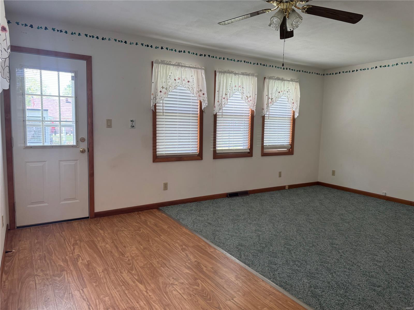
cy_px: 155
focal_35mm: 24
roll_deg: -1.1
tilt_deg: -6.3
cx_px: 207
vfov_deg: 56.8
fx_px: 287
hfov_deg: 71.6
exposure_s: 1/120
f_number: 1.78
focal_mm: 6.76
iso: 160
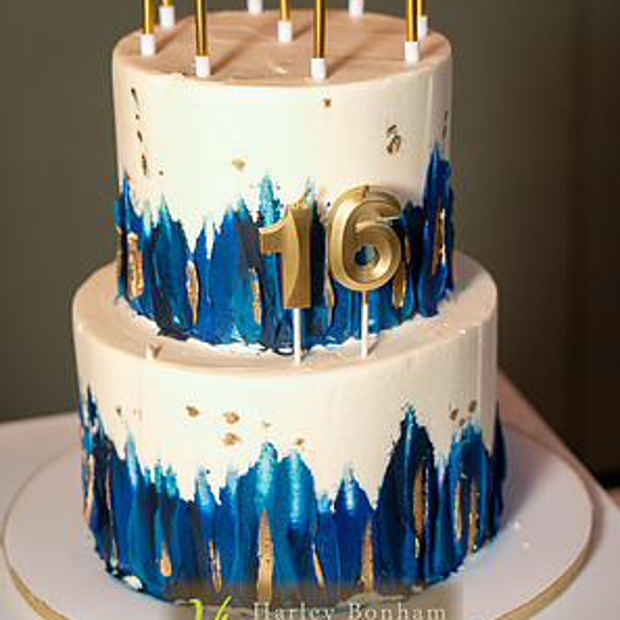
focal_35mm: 99
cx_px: 311
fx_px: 2006
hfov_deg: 17.6
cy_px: 211
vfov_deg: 17.5
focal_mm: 77
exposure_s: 1/160
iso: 3200
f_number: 4
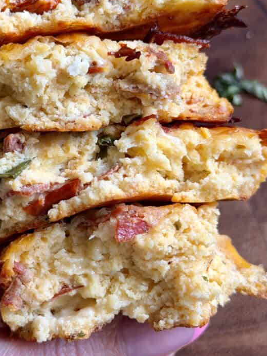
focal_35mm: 67
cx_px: 93
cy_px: 135
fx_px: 689
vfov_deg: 28.9
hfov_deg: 21.9
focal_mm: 6.8
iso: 100
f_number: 1.8
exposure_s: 1/87
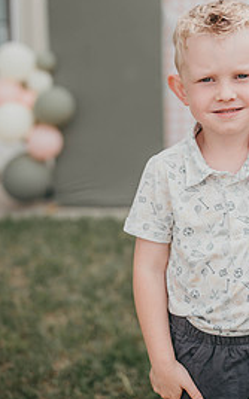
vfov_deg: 33.5
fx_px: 653
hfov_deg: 21.3
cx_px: 198
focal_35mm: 60
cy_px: 112
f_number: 1.8
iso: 50
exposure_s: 1/2000
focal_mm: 35
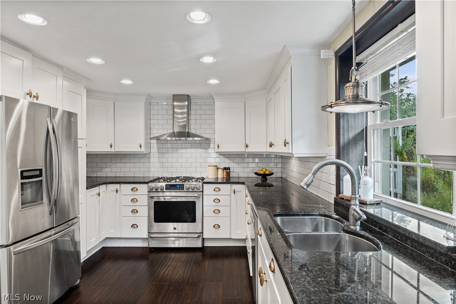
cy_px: 152
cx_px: 228
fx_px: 241
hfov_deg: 86.9
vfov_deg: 64.6
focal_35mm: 19
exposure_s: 1/1.67
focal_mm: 13
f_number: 9
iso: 250
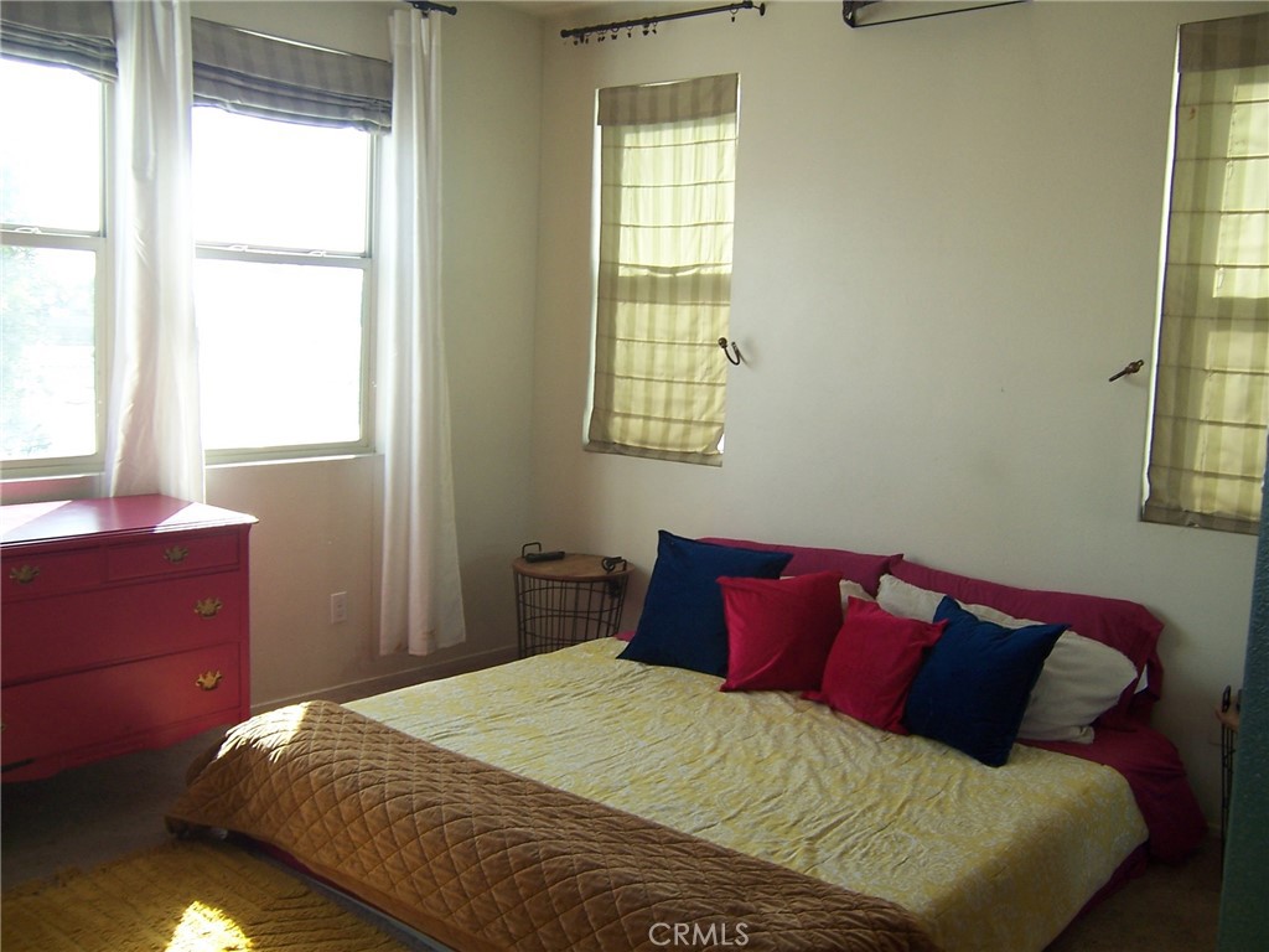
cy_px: 476
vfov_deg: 42.9
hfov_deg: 55.4
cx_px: 634
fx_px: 1210
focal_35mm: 33
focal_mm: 5.5
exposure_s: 1/90
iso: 80
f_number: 2.8
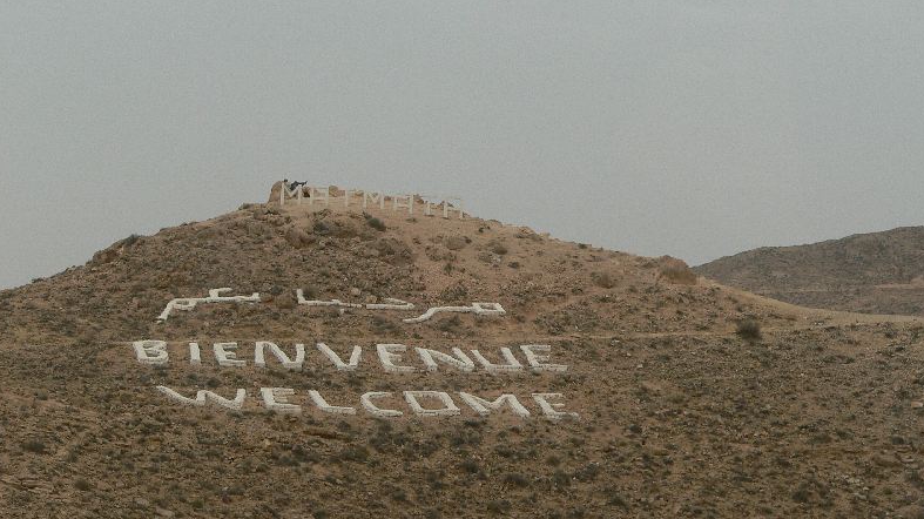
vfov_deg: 9.8
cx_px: 460
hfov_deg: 17.4
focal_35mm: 123
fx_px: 3012
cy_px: 326
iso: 80
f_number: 5.2
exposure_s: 1/500
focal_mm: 18.5
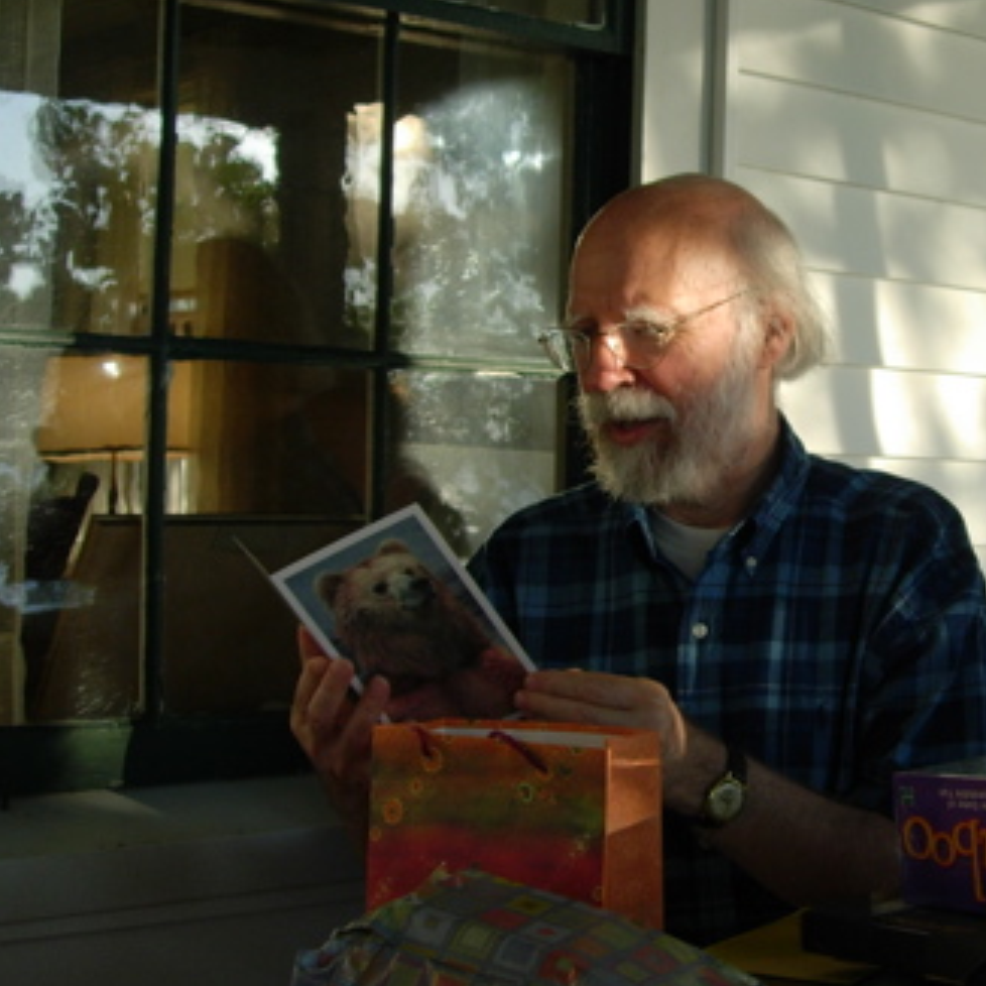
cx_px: 868
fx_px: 2127
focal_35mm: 66
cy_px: 466
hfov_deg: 25.4
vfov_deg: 26.1
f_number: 2.8
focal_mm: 7.8
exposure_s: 1/140
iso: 64
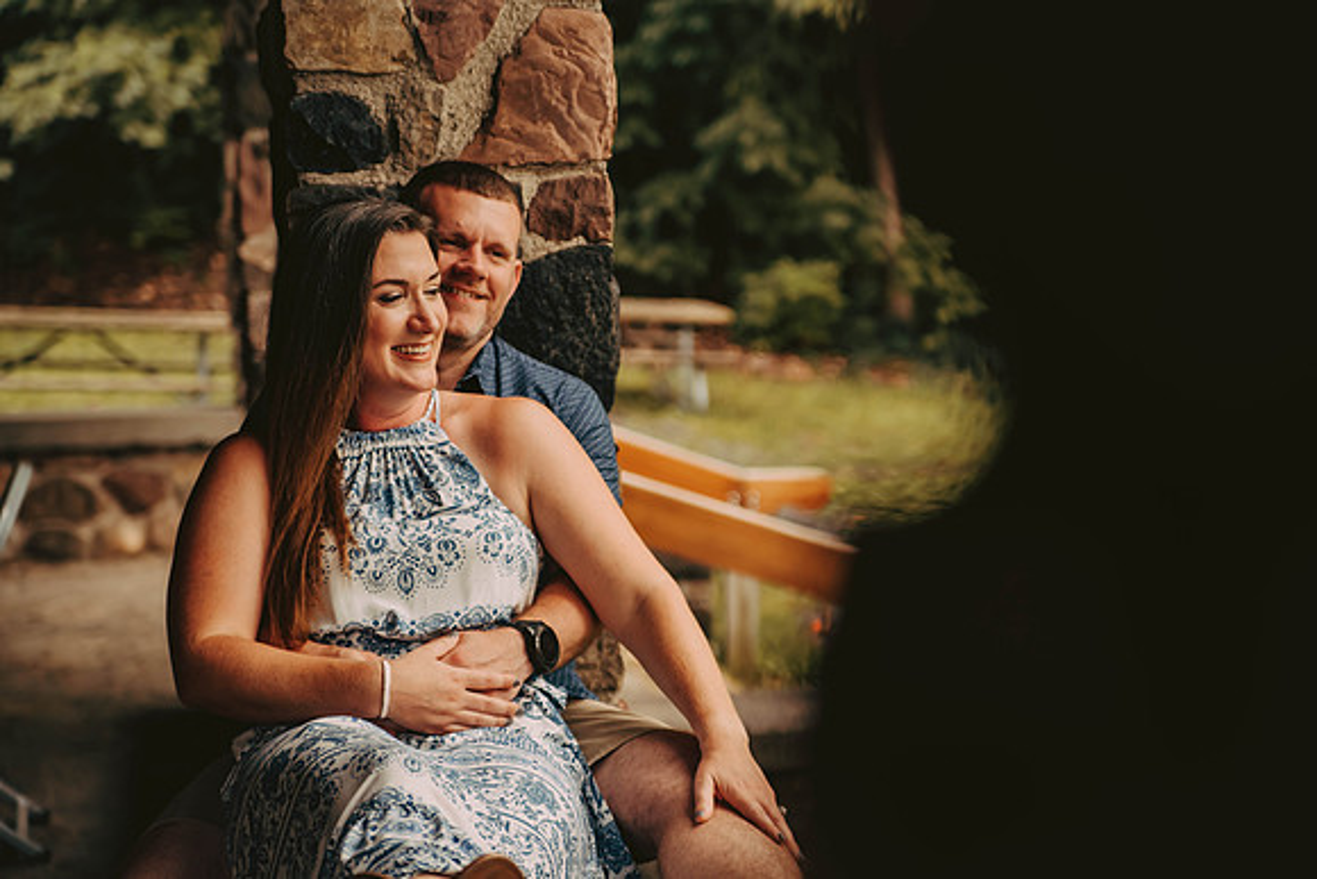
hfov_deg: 27.0
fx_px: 2744
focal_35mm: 75
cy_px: 440
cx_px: 658
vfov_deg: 18.2
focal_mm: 75
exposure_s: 1/320
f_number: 2.8
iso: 640
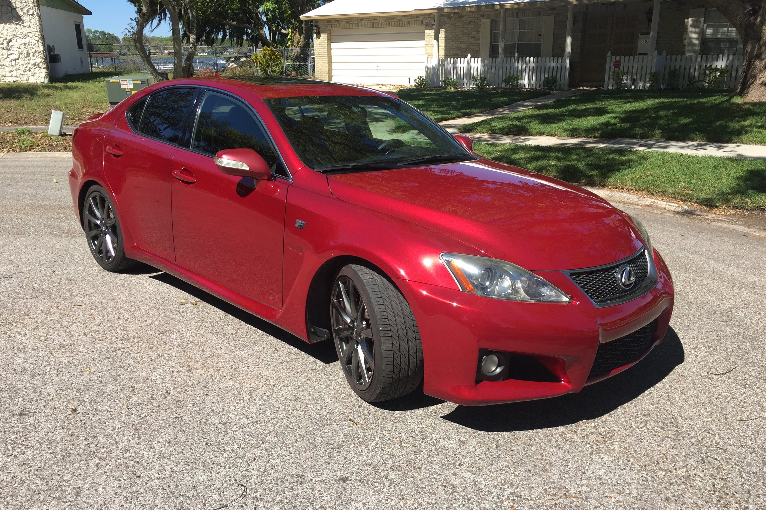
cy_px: 258
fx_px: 660
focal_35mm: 31
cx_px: 385
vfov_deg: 42.3
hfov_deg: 60.3
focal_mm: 4.15
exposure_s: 1/1276
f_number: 2.2
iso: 32
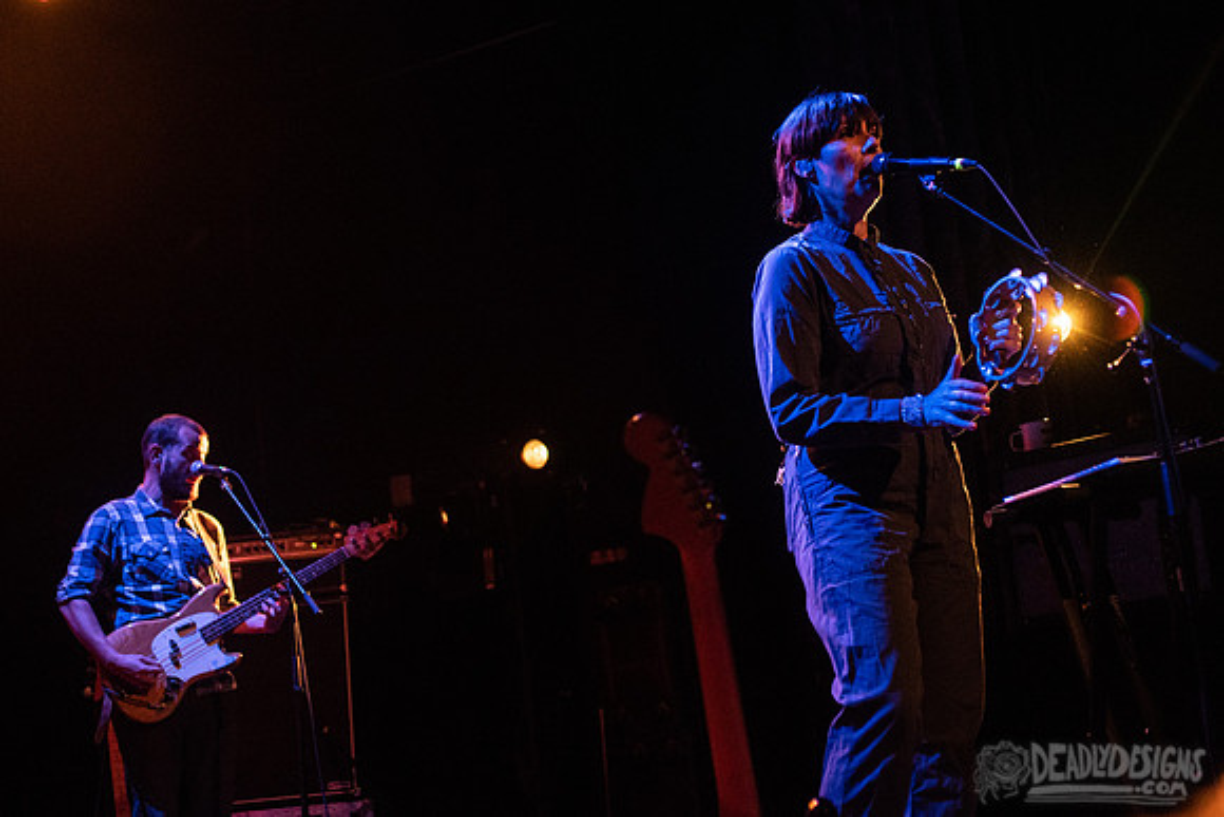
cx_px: 585
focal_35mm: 53
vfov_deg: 25.6
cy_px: 406
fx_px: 1797
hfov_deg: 37.6
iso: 3200
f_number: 3.2
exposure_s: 1/200
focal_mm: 48
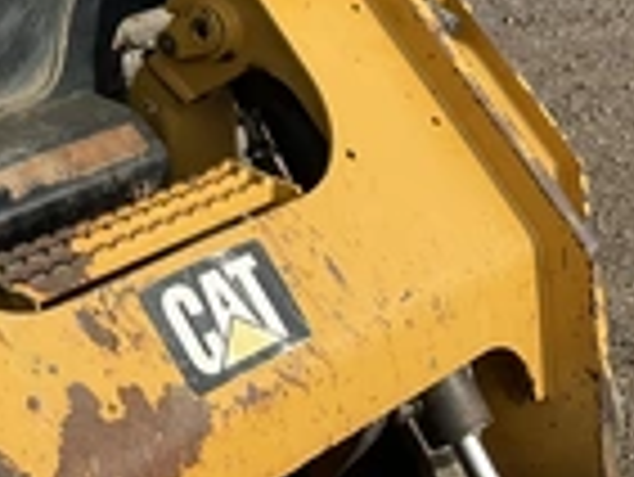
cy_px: -176
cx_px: -13
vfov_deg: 16.8
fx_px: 1503
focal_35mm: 82
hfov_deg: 22.8
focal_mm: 3
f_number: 1.8
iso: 25
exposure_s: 1/1311
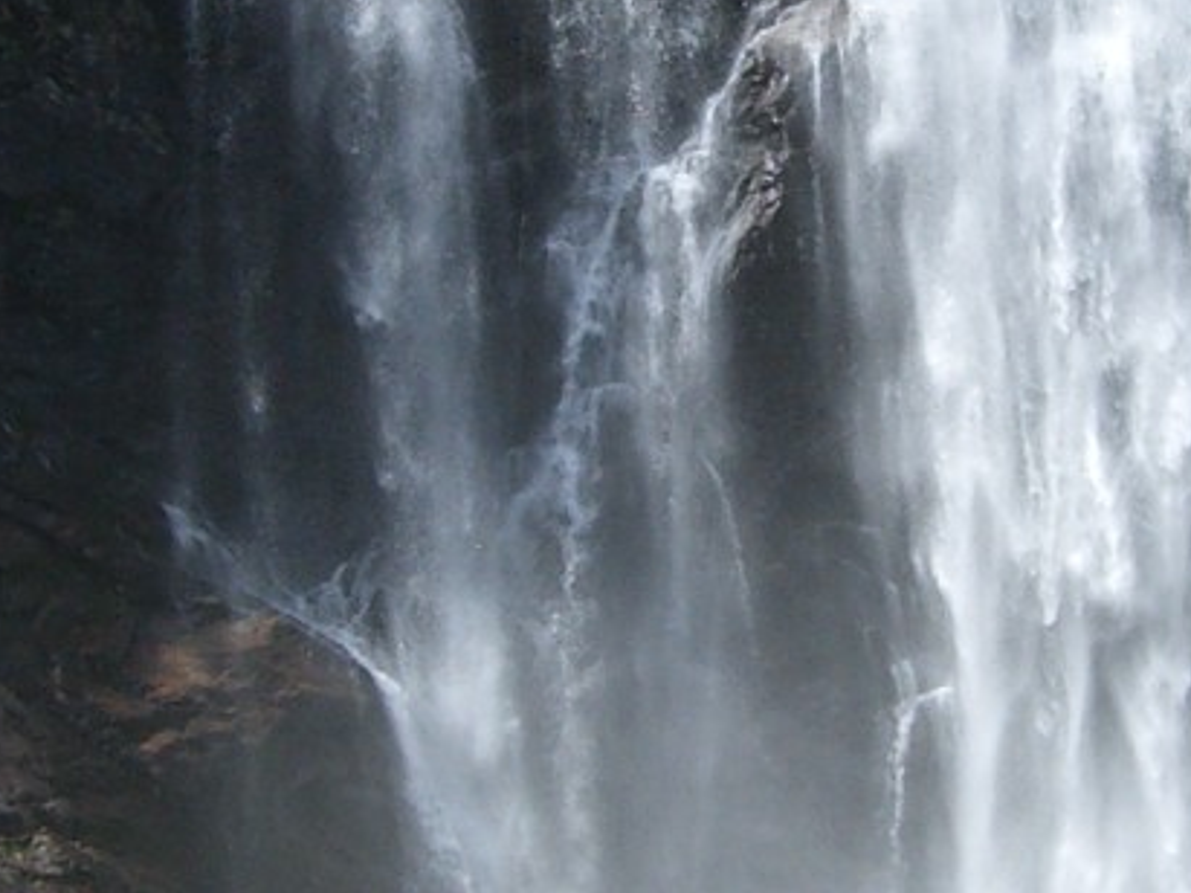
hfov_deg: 13.2
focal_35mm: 148
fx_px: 5091
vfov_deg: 10.0
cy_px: 223
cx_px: 1113
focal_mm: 6.2
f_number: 4.3
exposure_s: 1/500
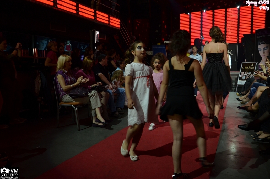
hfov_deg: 67.5
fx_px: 202
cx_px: 135
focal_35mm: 27
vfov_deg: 47.7
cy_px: 90
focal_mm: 18
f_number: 6.3
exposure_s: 1/60
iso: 640
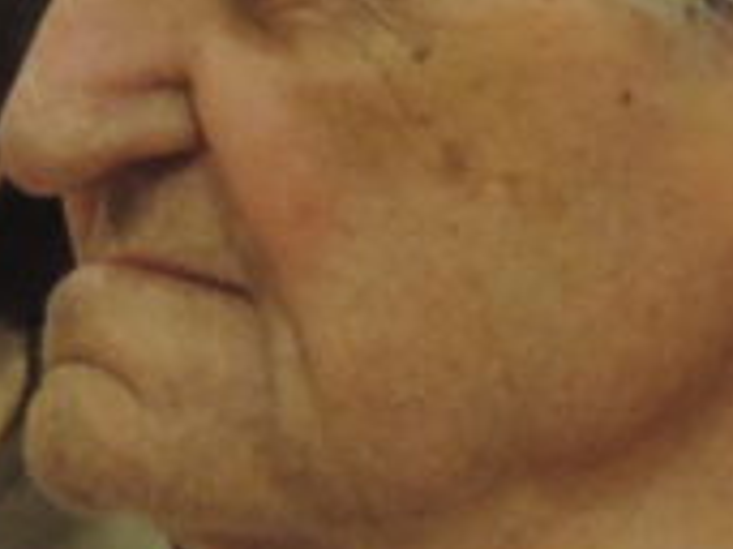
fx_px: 28524
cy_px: 270
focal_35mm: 1348
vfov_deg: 1.1
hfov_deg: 1.5
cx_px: 836
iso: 800
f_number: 4.6
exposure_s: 1/25
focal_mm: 40.1
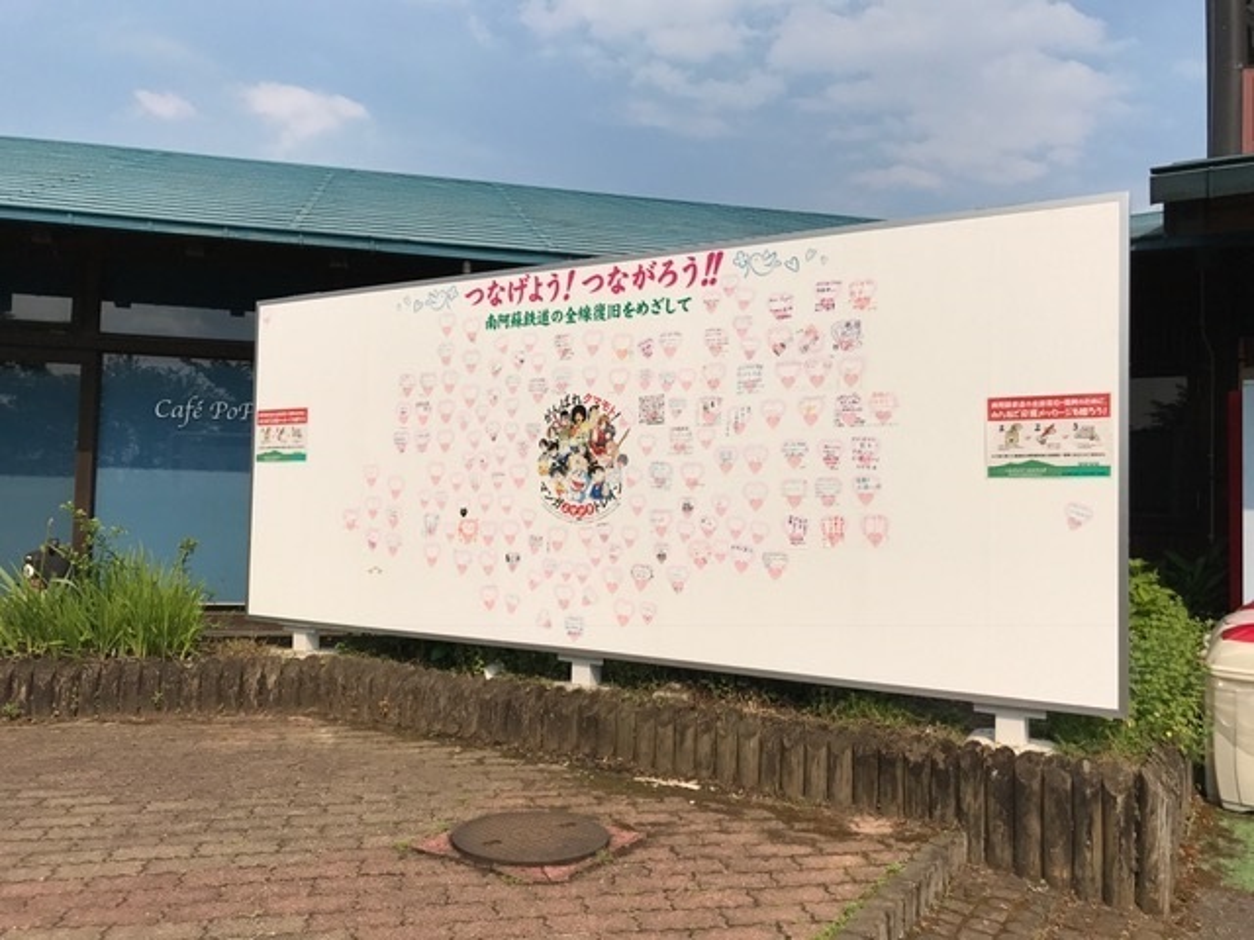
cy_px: 470
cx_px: 627
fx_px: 1014
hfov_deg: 63.4
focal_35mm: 28
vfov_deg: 49.7
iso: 20
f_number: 1.8
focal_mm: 3.99
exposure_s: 1/3690
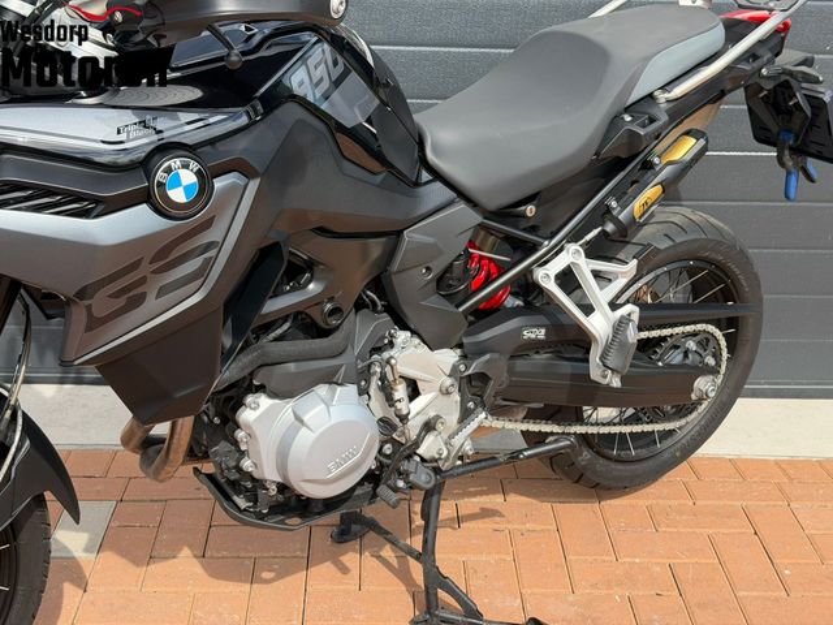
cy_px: 312
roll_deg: +0.2
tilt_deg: -21.5
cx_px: 416
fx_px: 1155
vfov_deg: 30.3
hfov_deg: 39.7
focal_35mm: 48
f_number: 1.78
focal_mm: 6.76
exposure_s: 1/1575
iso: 100
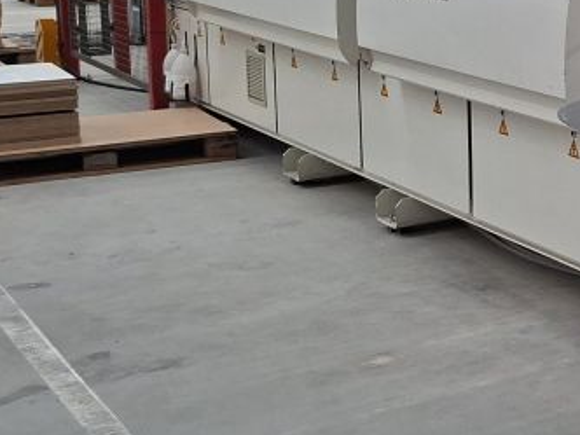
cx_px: 888
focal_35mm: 74
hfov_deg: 21.7
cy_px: 59
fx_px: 1240
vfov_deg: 19.6
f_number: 1.8
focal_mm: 5.54
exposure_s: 1/100
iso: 160
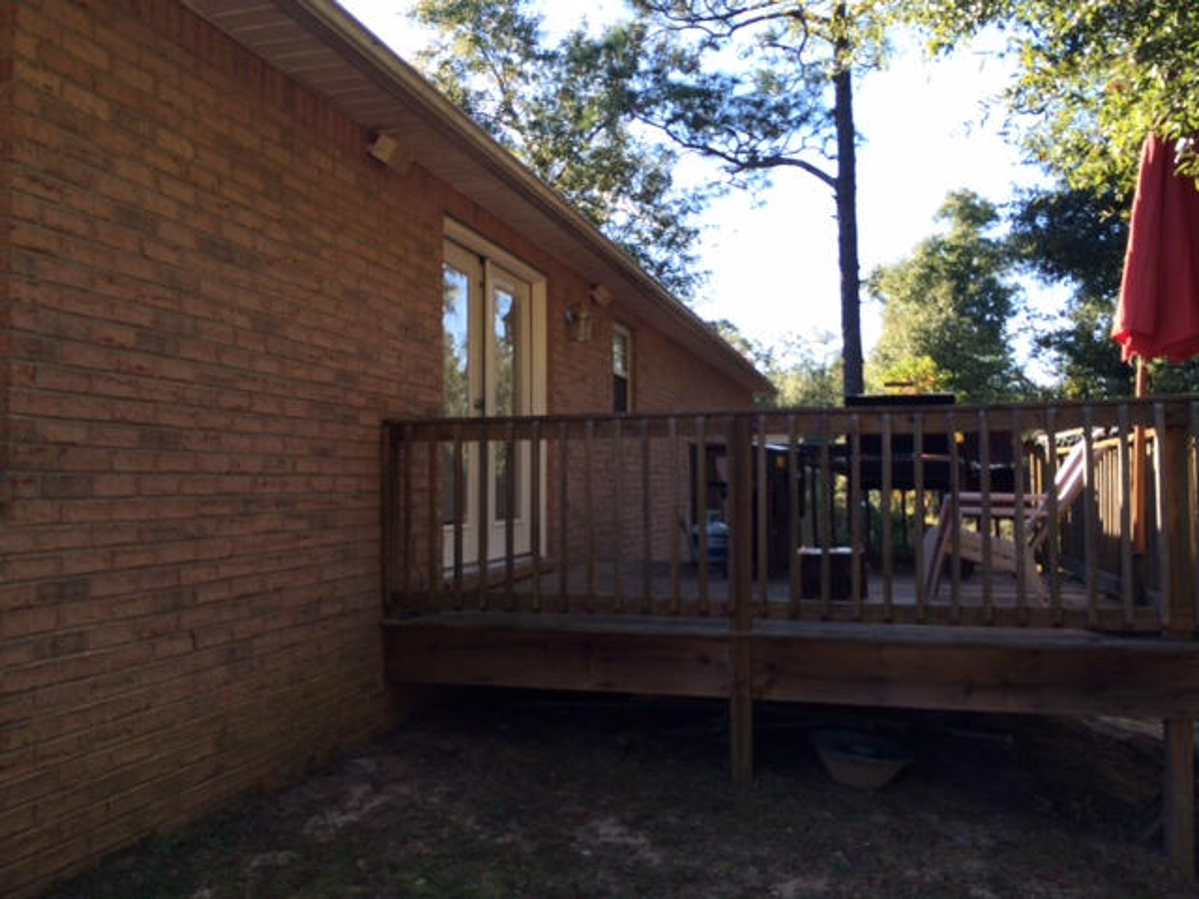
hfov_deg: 60.0
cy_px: 450
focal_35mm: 30
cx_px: 600
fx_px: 1039
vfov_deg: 46.8
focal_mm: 4.12
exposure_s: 1/363
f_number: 2.2
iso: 32
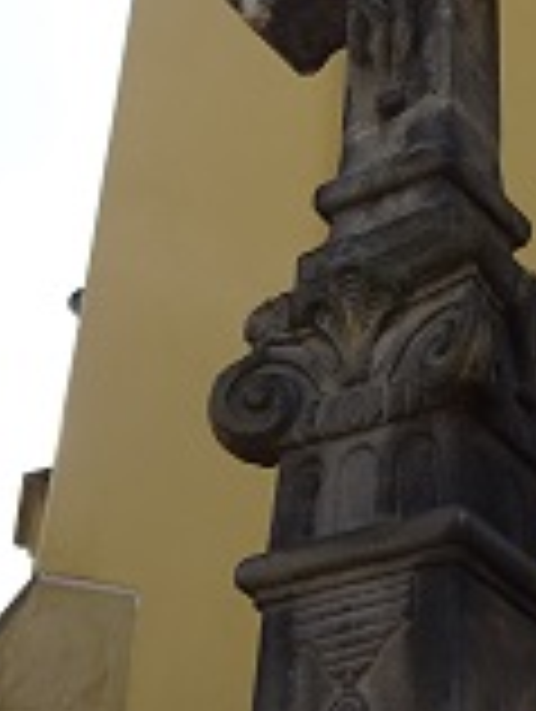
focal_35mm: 81
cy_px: 243
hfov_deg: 18.2
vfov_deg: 24.0
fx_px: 1668
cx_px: 387
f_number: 4
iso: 80
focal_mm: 5.43
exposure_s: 1/500
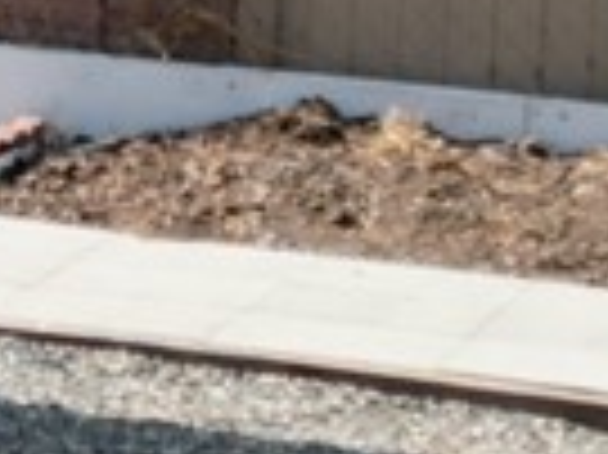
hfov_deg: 10.8
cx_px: 81
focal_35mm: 182
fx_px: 3194
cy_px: -166
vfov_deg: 8.0
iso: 200
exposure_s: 1/2000
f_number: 1.7
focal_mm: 6.72
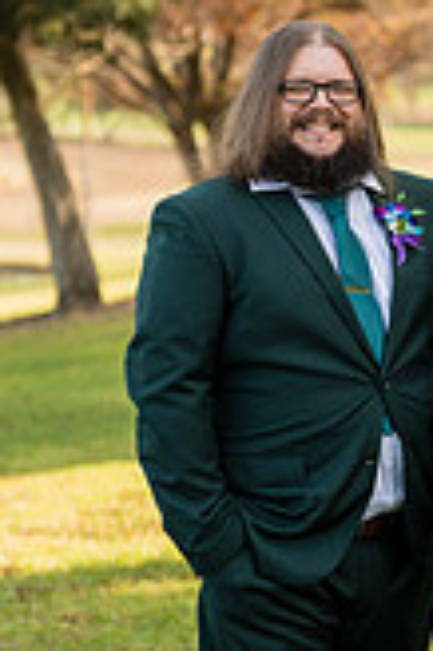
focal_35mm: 137
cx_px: 405
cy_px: 369
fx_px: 2477
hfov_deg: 9.9
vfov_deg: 15.0
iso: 320
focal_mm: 50
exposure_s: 1/2000
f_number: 2
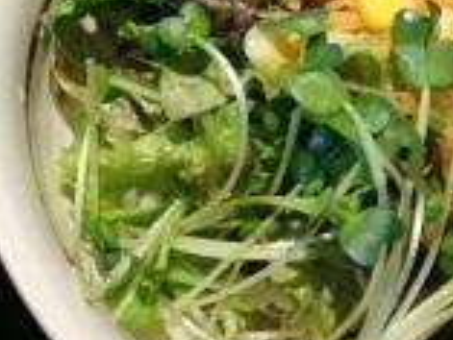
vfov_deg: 14.7
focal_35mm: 100
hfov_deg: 19.1
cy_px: 75
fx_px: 1310
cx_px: -3
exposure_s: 1/20
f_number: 2.4
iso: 100
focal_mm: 4.28
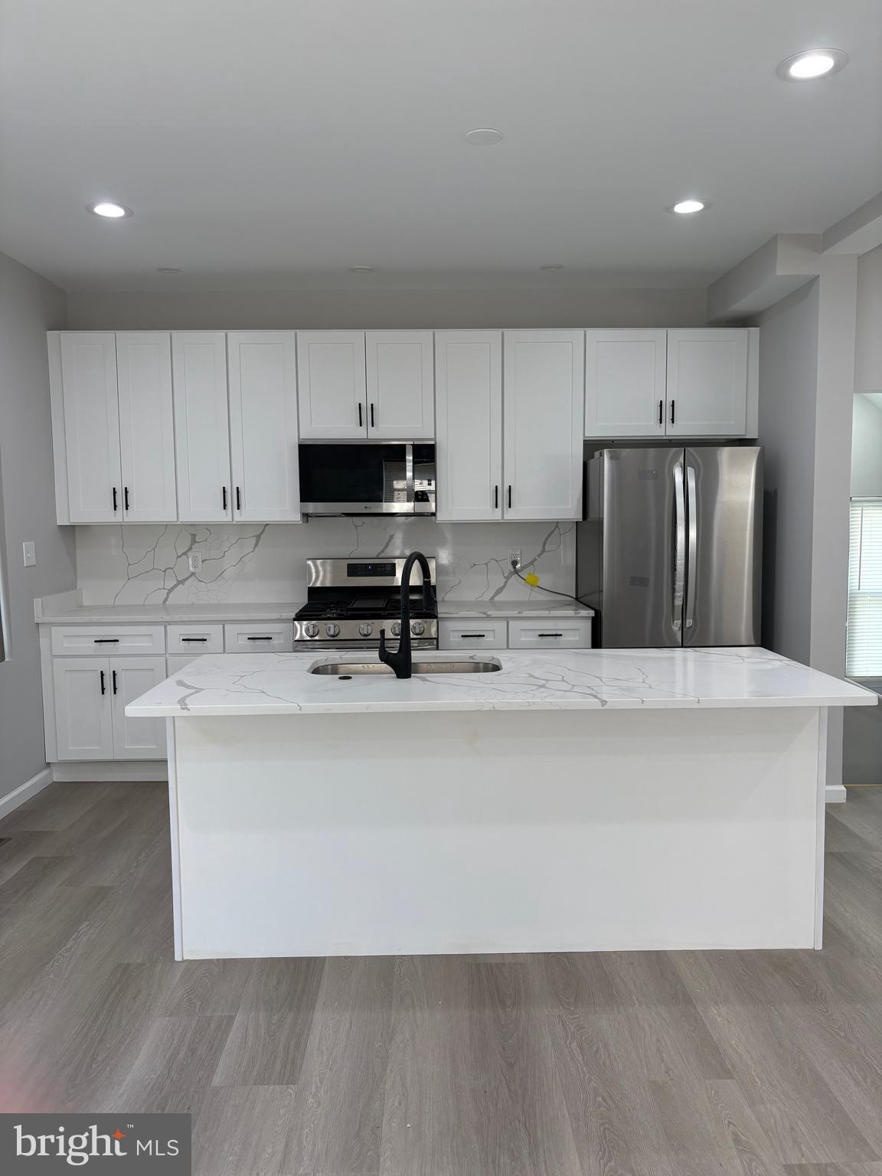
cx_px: 441
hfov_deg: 53.1
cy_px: 588
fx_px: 883
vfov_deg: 67.3
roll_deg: +0.3
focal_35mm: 26
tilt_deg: -4.8
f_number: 1.6
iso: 80
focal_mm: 5.96
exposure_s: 1/145
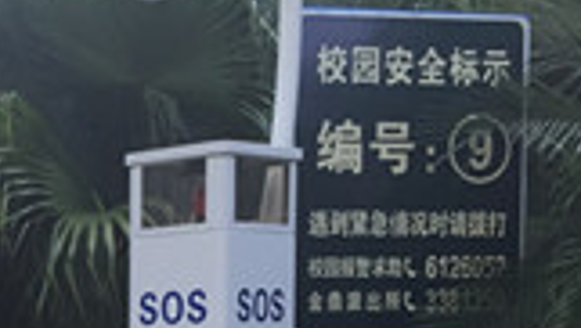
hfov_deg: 19.4
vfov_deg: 11.9
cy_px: 478
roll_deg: -0.8
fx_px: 1512
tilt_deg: -3.5
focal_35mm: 98
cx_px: -253
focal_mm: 4.15
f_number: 2.2
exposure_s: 1/476
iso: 32
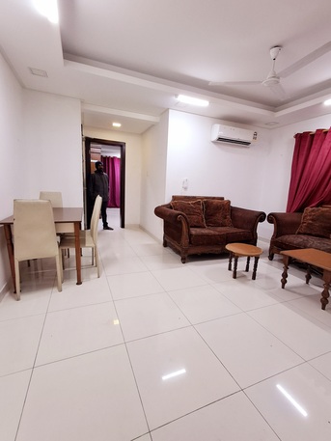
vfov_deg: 94.5
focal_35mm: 16
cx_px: 166
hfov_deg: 78.1
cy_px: 220
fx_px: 204
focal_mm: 1.64
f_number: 2.2
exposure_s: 1/50
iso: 100
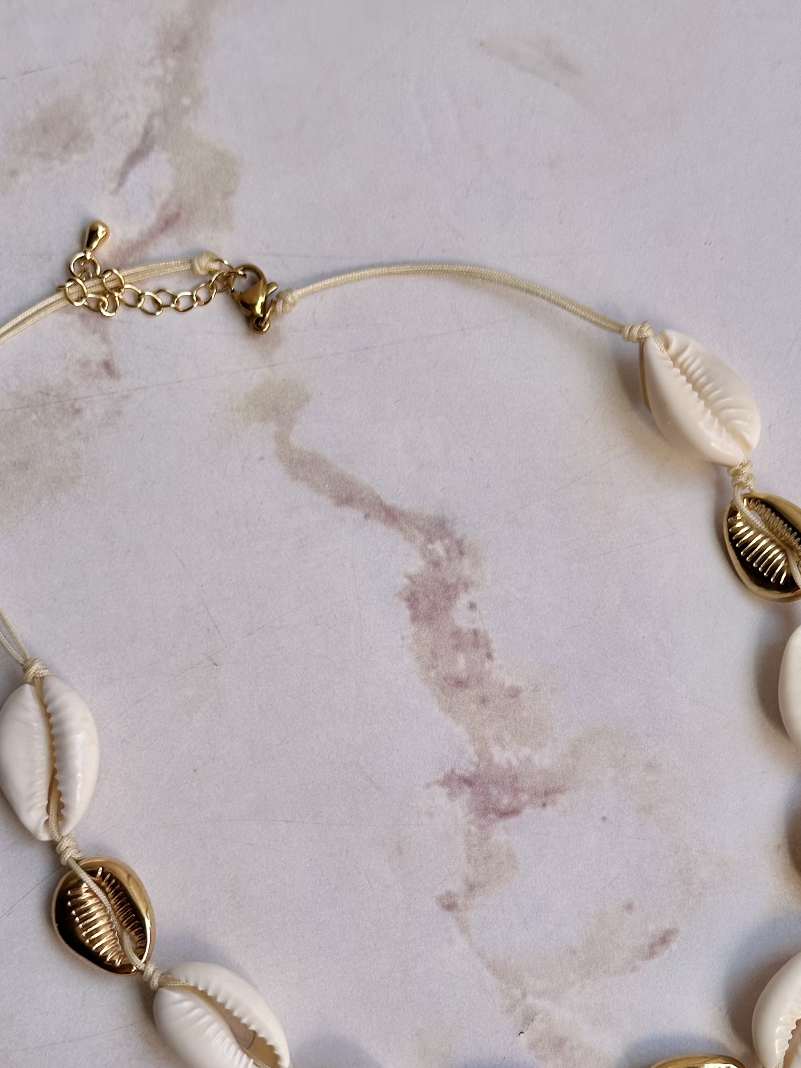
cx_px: 477
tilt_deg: -78.9
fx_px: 2191
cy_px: 713
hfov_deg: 20.7
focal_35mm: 71
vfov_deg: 27.2
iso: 64
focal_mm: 6.86
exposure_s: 1/1000
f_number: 1.78
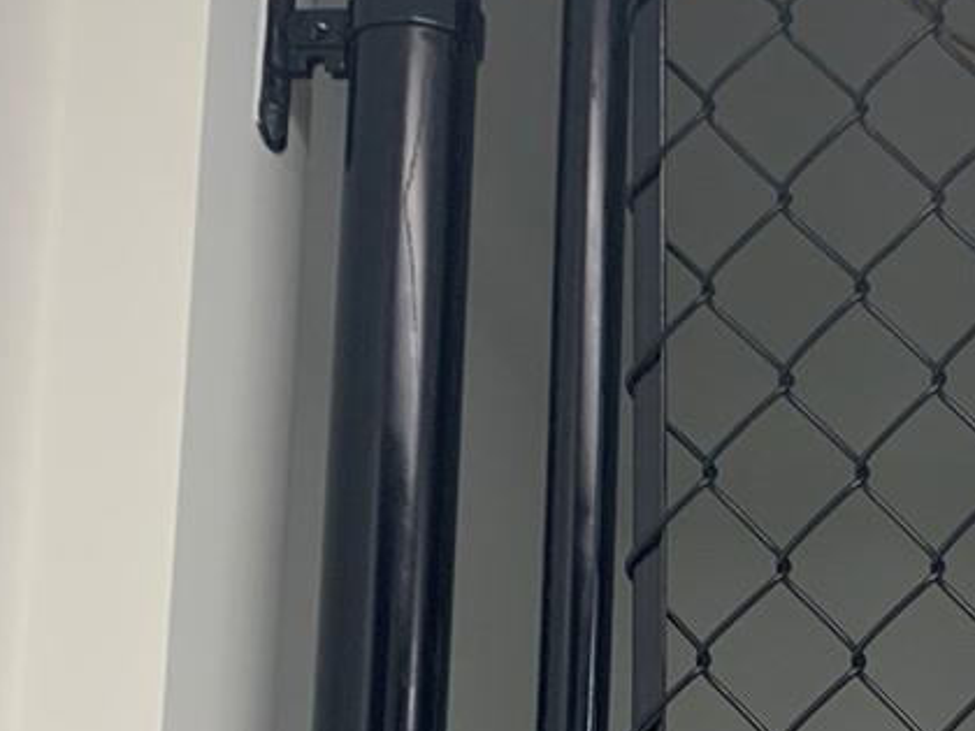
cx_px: 1142
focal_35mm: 99
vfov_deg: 14.5
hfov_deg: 18.8
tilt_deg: +8.4
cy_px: 840
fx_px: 2788
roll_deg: -1.5
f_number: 1.8
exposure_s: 1/60
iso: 50
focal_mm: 4.25
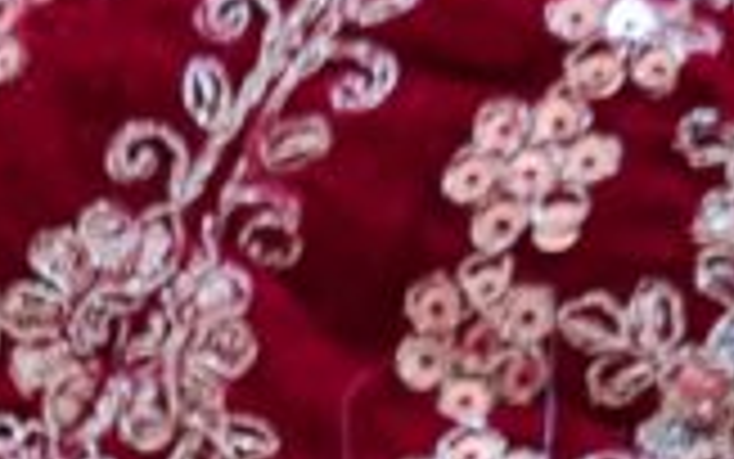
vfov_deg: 9.9
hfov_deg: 17.3
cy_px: 1073
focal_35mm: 118
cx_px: 9
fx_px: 2361
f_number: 1.8
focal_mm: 5.4
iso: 200
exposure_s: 1/60
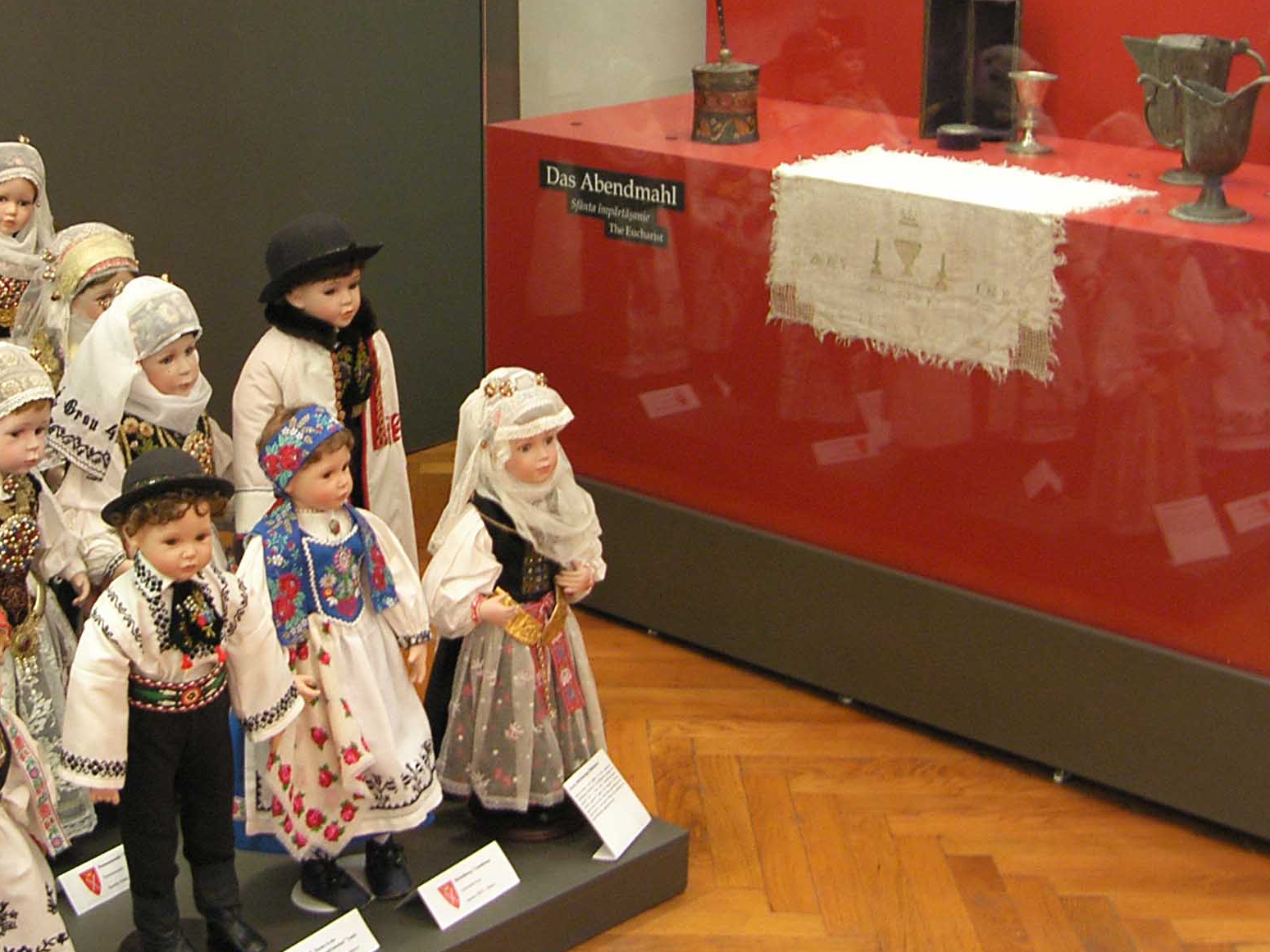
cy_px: 301
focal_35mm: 59
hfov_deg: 32.3
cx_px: 371
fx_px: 2165
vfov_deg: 24.7
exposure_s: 1/5
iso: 100
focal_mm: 7.4
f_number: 2.2
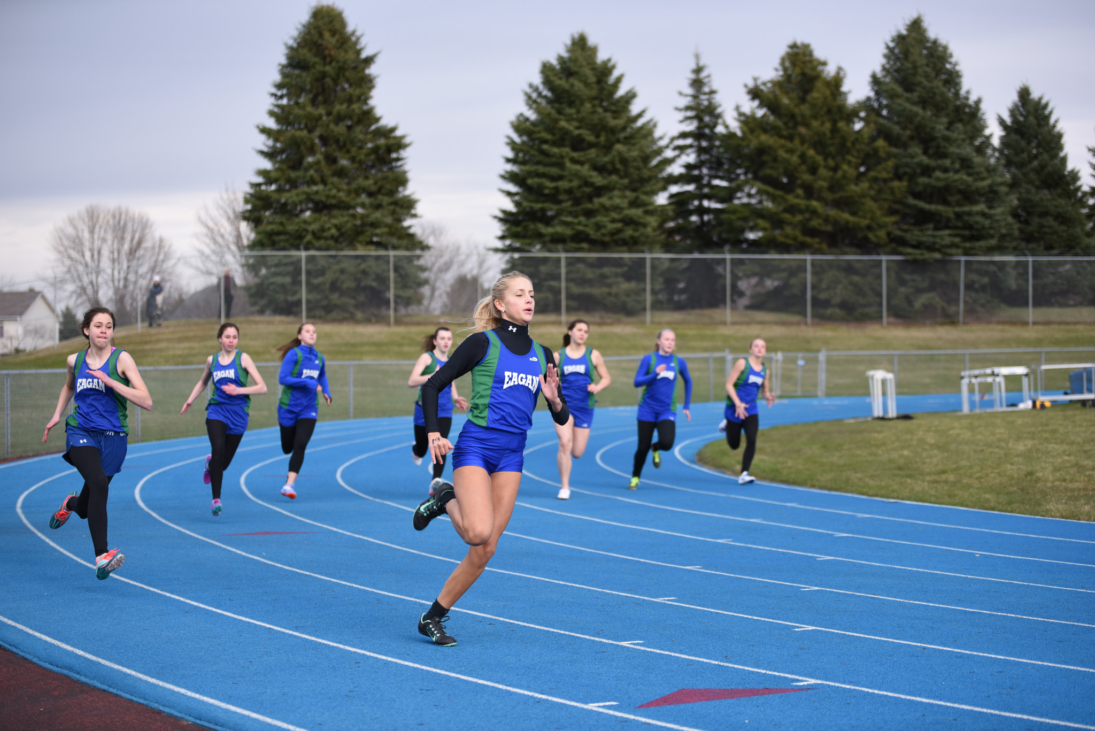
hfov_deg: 28.8
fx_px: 2130
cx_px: 548
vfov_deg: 19.5
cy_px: 366
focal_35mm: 70
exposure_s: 1/1000
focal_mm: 70
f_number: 2.8
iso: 320
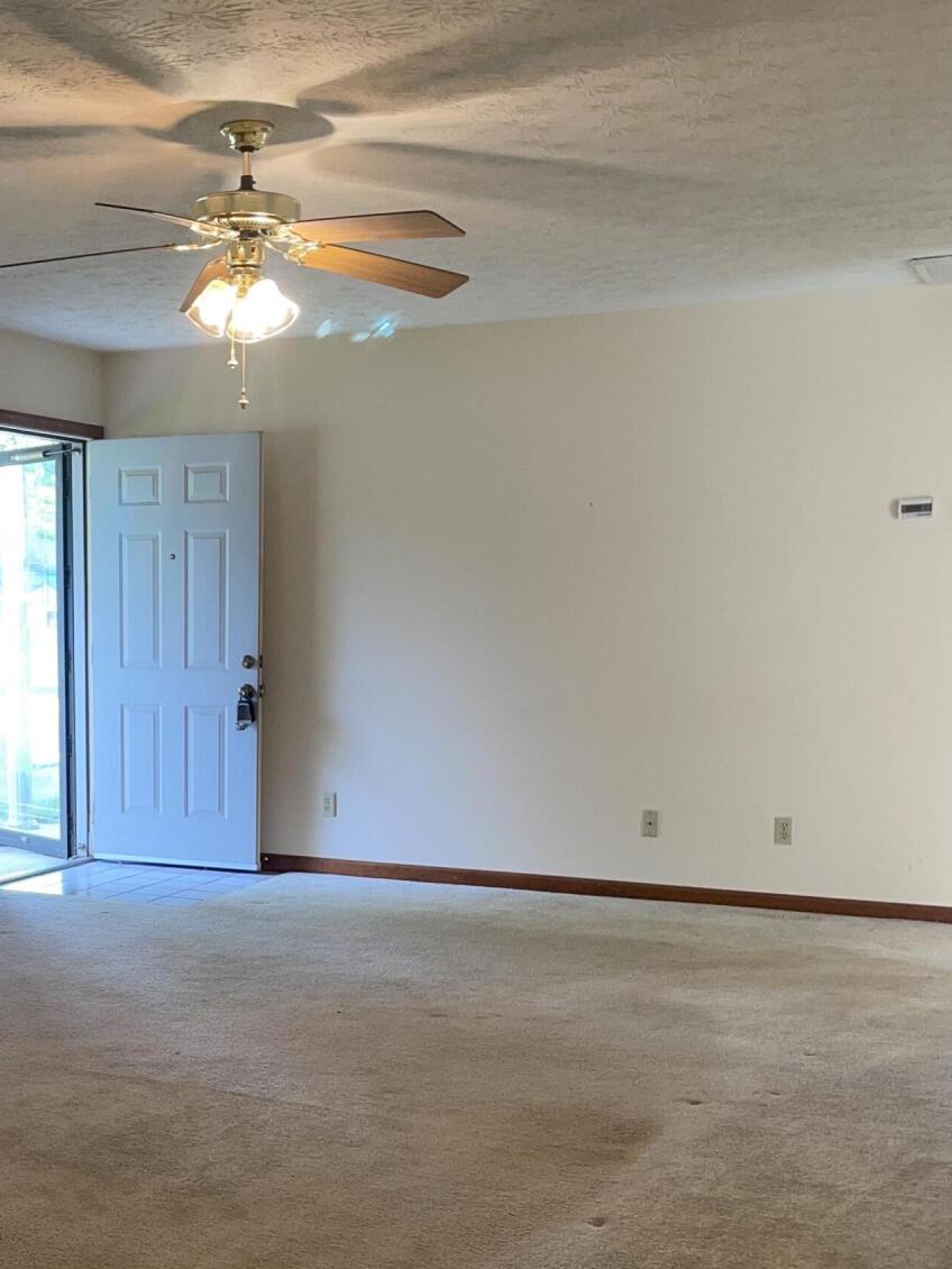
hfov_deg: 30.5
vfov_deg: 40.3
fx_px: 1686
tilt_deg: -10.6
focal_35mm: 46
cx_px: 150
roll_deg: +0.5
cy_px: 921
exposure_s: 1/40
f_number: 1.6
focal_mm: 5.1
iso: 32
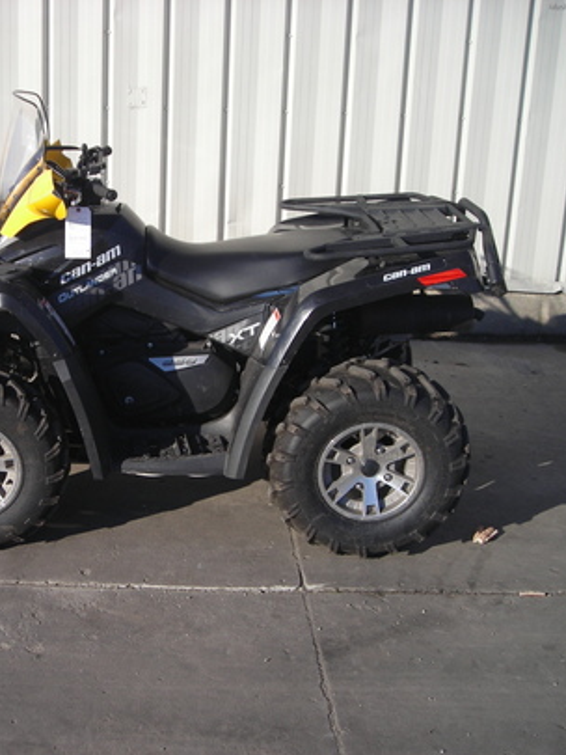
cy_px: 378
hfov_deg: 28.0
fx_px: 1111
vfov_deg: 37.5
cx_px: 112
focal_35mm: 51
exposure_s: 1/183
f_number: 6.4
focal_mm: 6.3
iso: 50
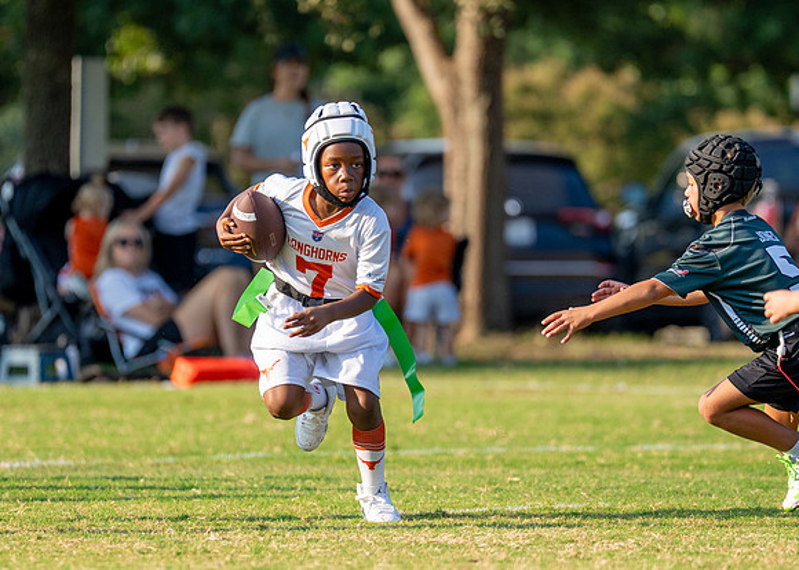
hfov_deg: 5.1
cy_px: 308
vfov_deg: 3.6
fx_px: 8993
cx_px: 413
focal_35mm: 396
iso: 250
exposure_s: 1/2000
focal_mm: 200
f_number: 2.8
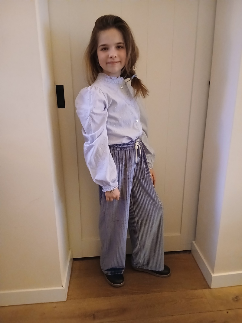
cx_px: 121
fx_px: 242
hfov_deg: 53.1
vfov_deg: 67.3
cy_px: 162
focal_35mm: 26
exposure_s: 1/16.7
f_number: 1.8
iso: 2000
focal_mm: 3.98
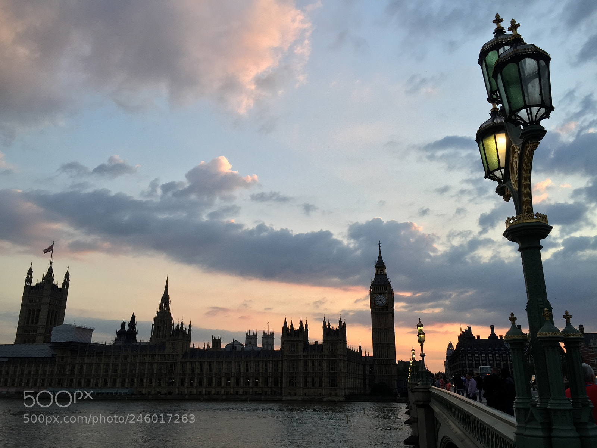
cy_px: 224
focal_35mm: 29
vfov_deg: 48.2
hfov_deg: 61.7
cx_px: 298
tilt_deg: +18.0
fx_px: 500
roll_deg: -1.1
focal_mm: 4.15
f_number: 2.2
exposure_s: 1/165
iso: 32
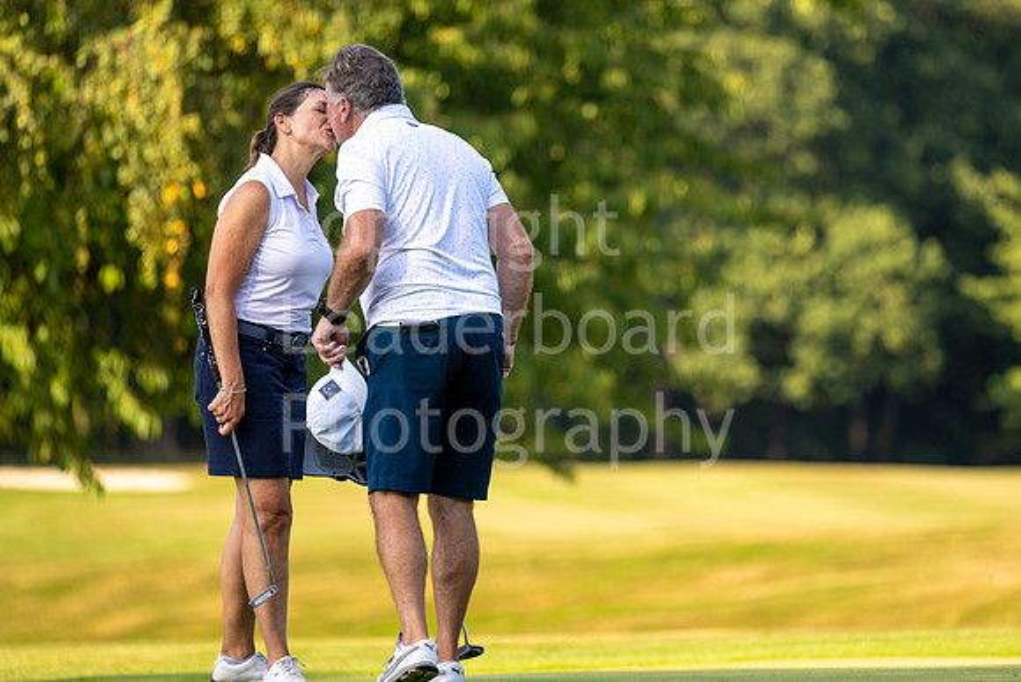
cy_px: 282
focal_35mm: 352
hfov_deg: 5.8
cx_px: 599
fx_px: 9992
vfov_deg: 3.9
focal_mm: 300
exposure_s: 1/500
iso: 160
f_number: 4.5
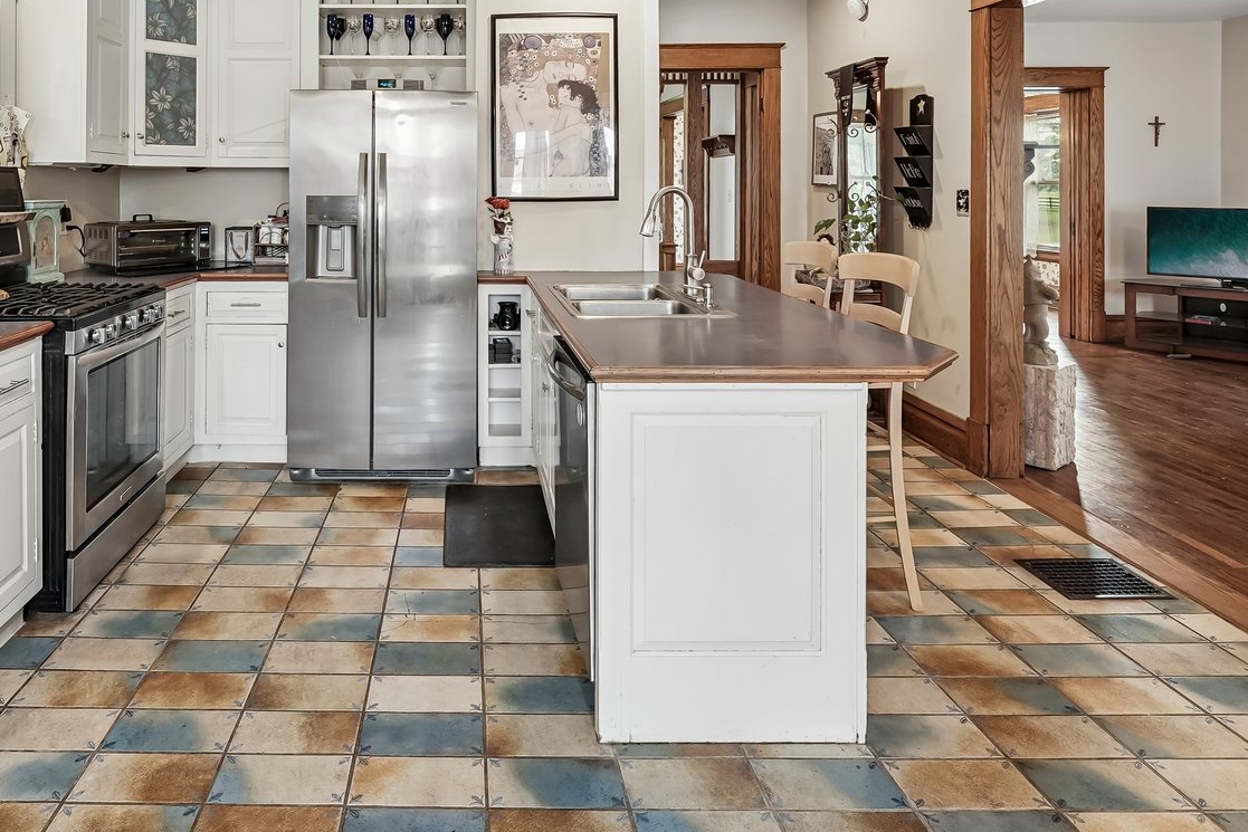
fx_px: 763
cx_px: 465
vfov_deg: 53.2
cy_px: 159
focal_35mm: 22
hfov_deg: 77.1
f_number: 8
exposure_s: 1/2
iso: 400
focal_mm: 12
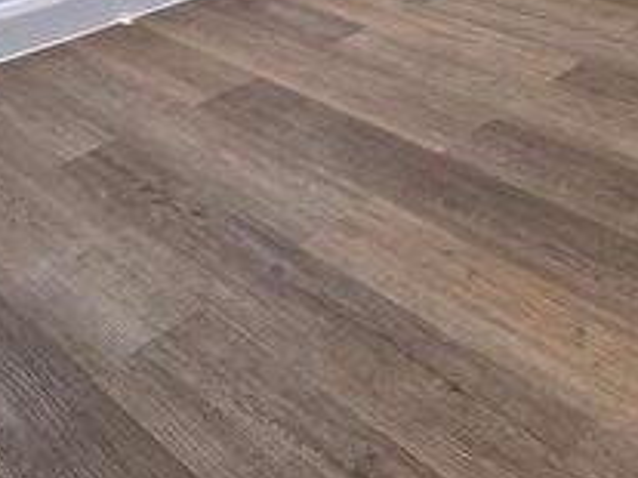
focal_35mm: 44
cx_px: 539
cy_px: -227
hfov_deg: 40.6
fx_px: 810
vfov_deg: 25.4
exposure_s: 1/100
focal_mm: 2.2
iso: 125
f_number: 2.2
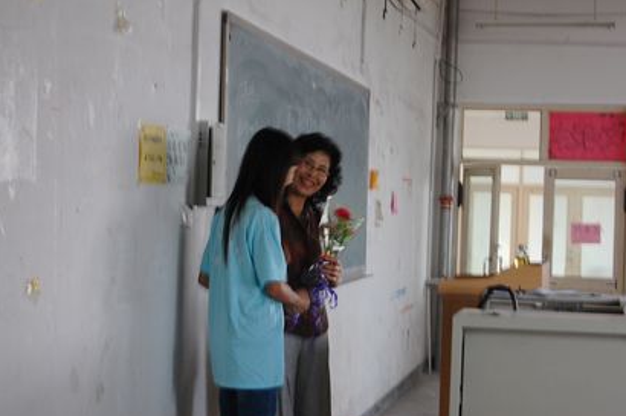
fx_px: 1467
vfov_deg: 16.1
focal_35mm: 85
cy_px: 209
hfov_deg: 24.1
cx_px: 316
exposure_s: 1/10
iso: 800
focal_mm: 55
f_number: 13
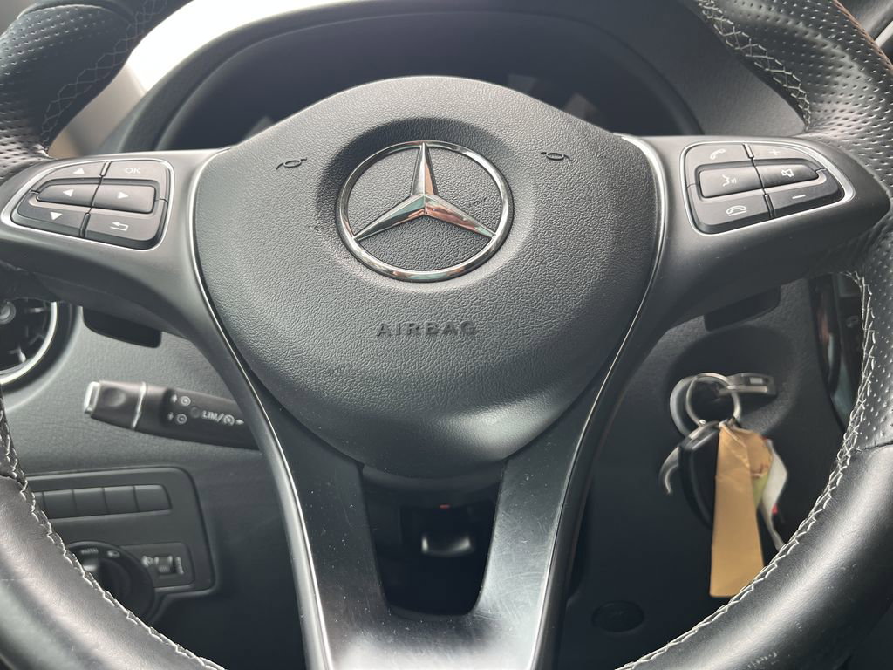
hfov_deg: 67.3
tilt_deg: -11.4
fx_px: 671
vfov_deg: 53.1
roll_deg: +2.4
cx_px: 446
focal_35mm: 26
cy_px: 335
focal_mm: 5.1
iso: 64
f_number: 1.6
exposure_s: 1/122
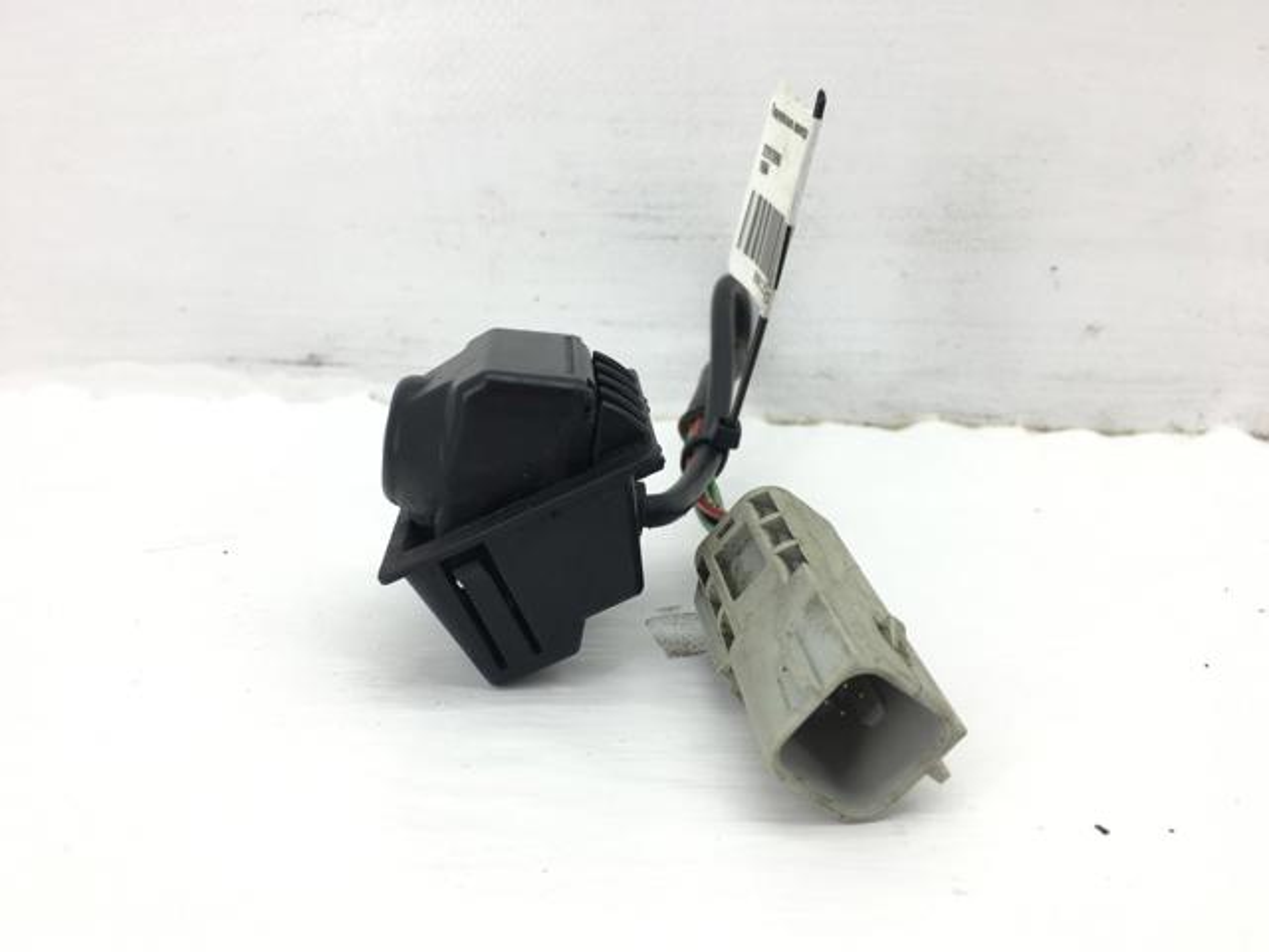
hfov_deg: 61.7
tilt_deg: -15.3
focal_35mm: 29
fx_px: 1063
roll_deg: +0.6
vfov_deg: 48.2
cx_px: 634
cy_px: 476
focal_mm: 4.15
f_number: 2.2
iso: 25
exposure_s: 1/103
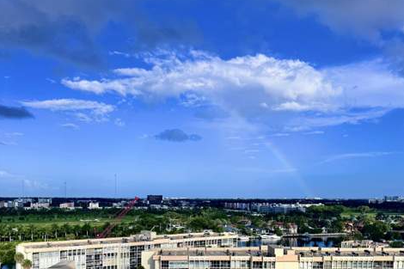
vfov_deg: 37.5
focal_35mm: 34
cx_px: 204
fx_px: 381
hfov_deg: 55.8
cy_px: 214
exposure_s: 1/5814
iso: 80
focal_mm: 6.76
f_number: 1.78
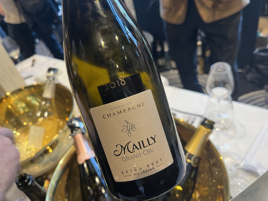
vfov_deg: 53.1
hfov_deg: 67.3
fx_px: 201
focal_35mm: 26
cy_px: 100
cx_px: 134
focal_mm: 5.1
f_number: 1.6
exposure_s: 1/50
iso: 125
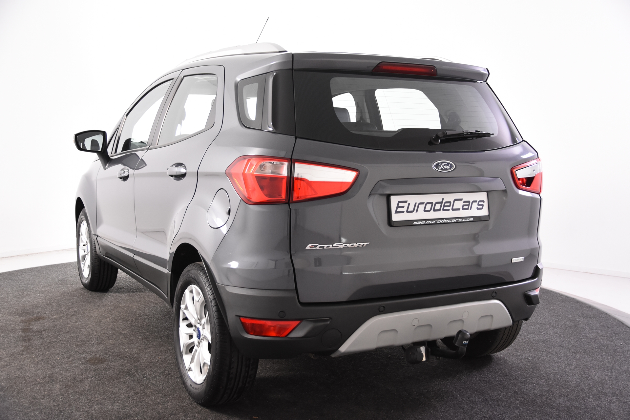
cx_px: 315
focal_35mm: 39
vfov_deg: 34.2
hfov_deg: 49.6
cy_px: 210
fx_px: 682
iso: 1600
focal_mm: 26
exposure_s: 1/60
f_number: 4
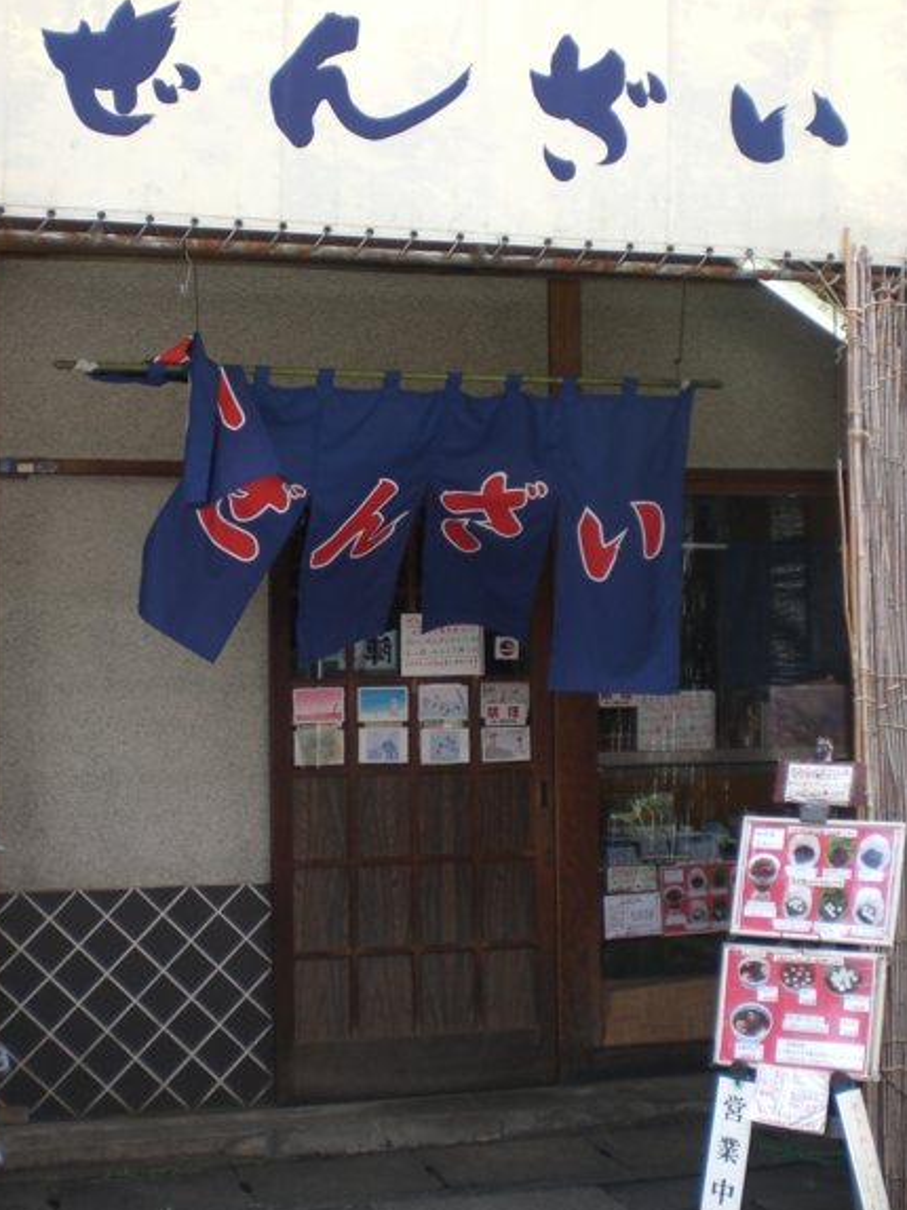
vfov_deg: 36.2
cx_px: 369
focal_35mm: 53
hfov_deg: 27.5
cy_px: 584
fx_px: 1853
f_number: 3.1
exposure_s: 1/250
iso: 50
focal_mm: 6.3
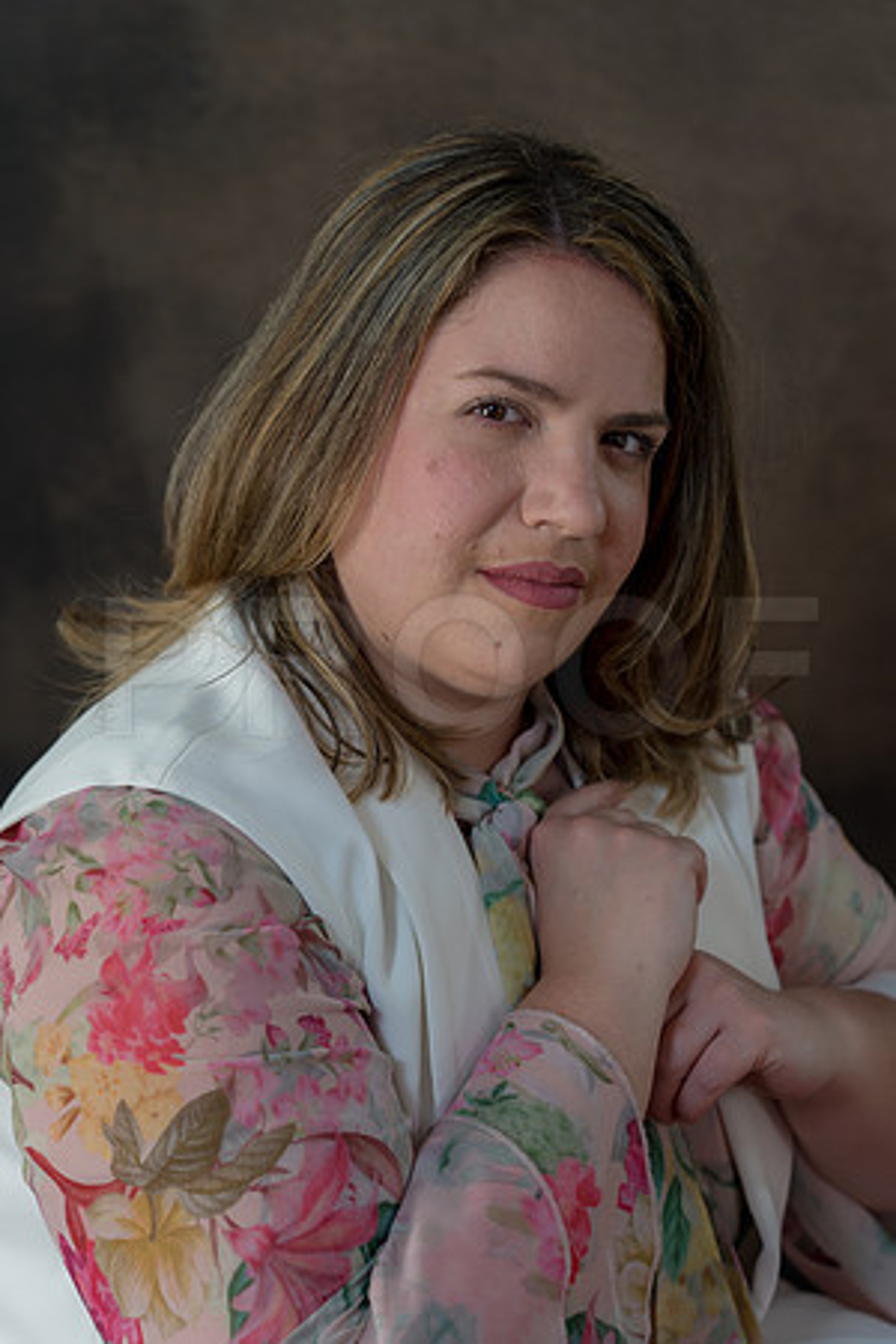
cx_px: 448
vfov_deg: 21.9
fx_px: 3472
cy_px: 672
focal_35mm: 93
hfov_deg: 14.7
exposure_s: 1/100
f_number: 4.5
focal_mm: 93
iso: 400
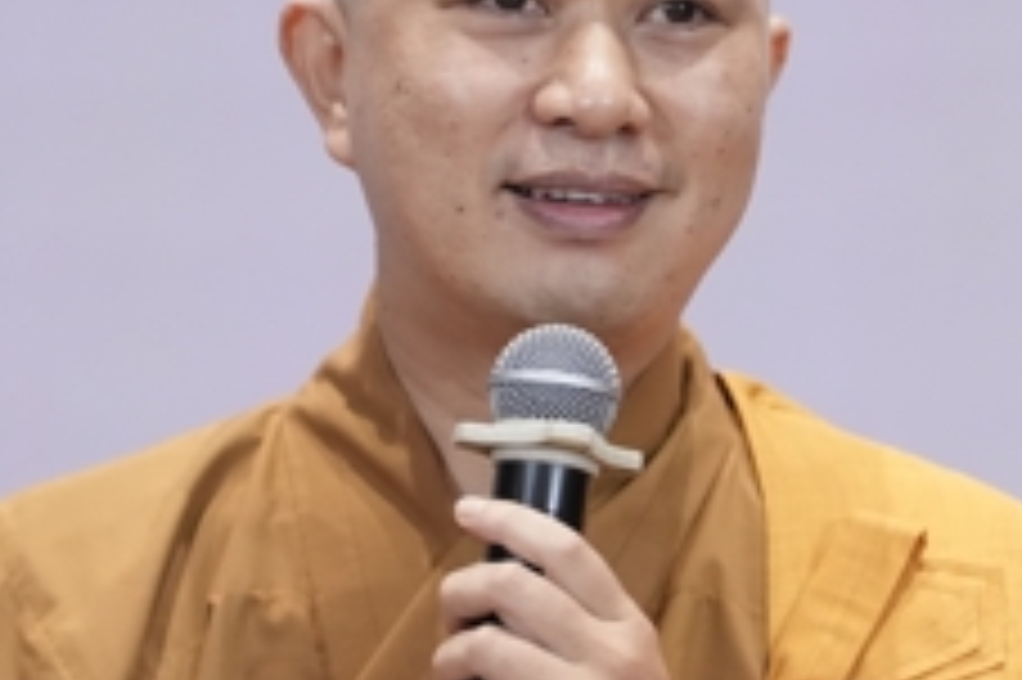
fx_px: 9673
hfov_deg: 6.0
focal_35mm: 341
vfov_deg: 4.0
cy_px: 457
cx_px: 594
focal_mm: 119
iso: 4000
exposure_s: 1/320
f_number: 2.8
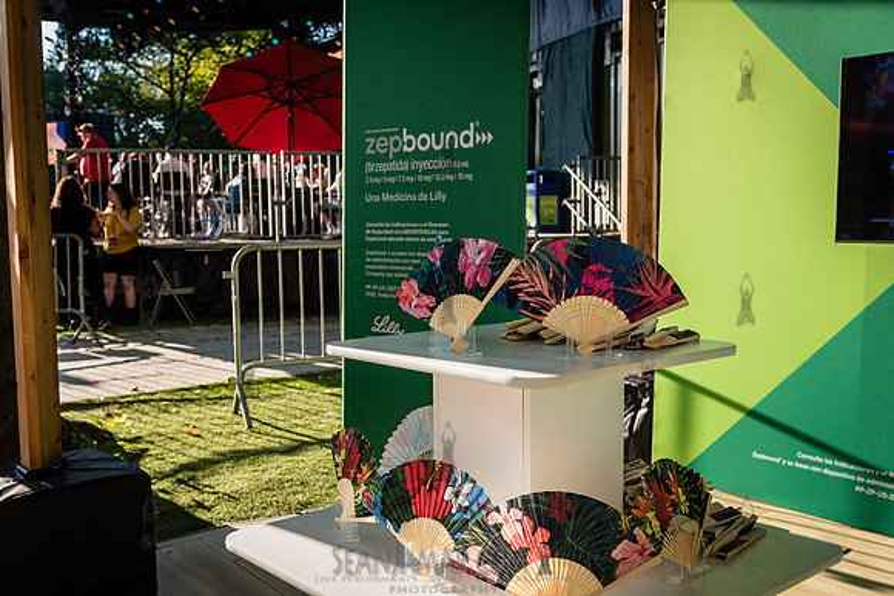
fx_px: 894
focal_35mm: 36
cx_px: 447
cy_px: 298
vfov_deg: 36.9
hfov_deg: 53.1
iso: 500
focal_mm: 36
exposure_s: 1/500
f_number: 5
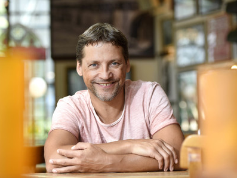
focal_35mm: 134
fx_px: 918
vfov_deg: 11.1
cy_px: 89
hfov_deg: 14.7
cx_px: 104
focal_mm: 82
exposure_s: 1/320
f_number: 3.2
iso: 640
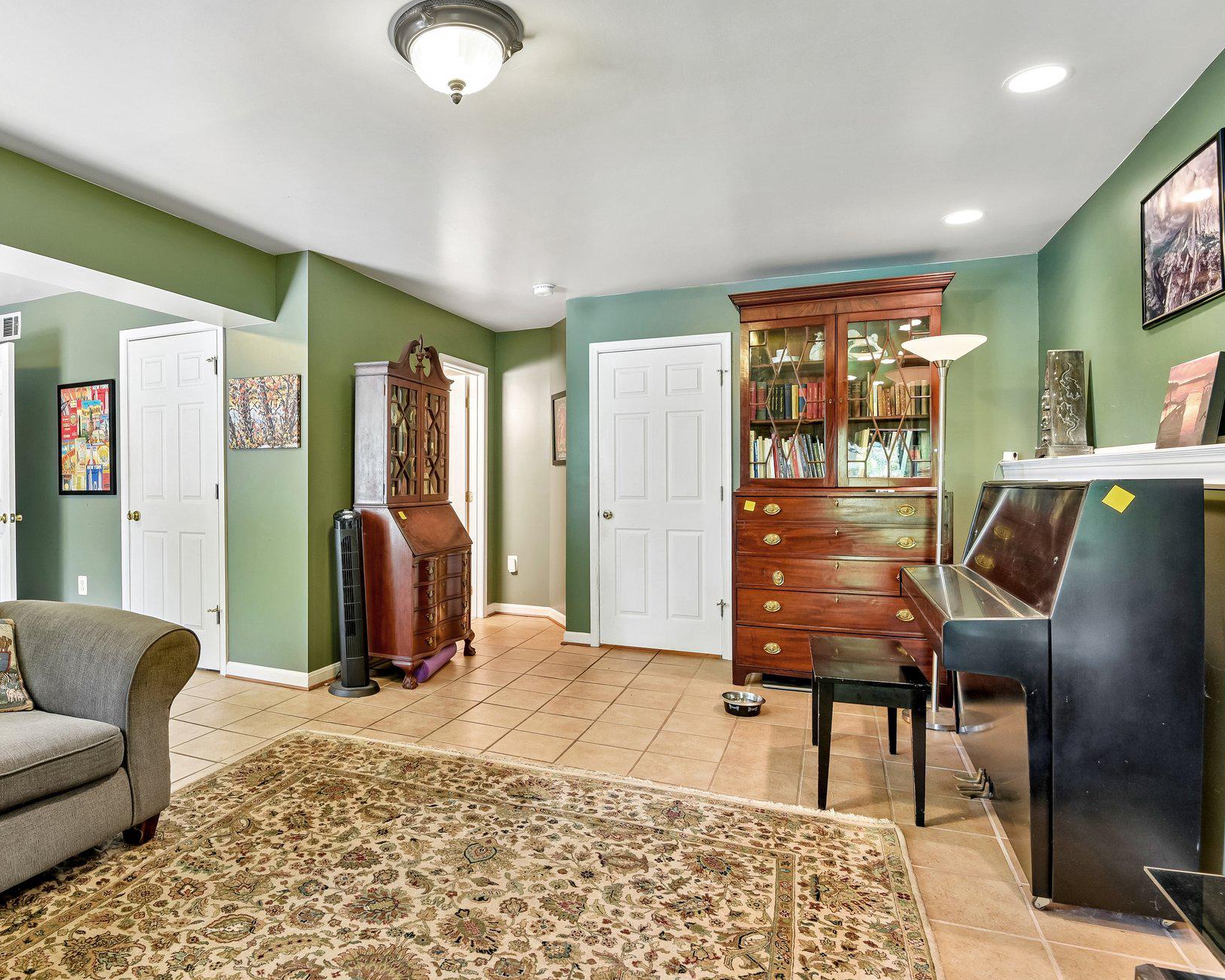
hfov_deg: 81.9
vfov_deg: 70.9
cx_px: 470
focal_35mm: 19
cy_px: 482
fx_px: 689
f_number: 8
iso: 400
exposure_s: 1/4
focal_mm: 16
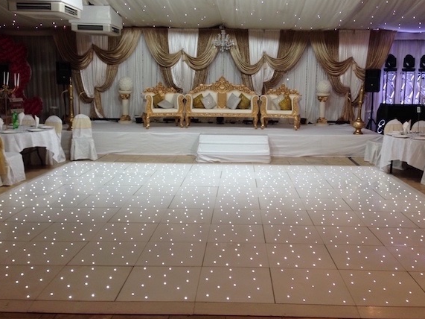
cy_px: 142
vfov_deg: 38.6
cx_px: 233
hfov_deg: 50.1
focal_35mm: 37
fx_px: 454
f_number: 2.4
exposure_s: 1/30
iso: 50
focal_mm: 4.12
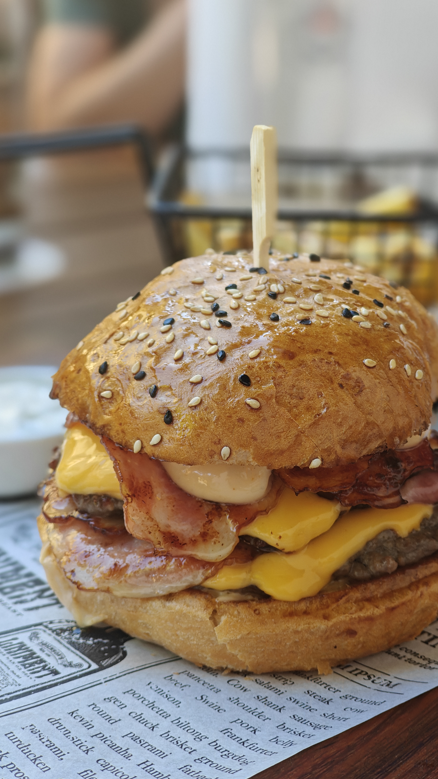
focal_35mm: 54
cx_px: 272
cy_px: 387
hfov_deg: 22.2
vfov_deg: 38.5
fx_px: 1115
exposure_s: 1/100
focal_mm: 7.1
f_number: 4.5
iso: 200
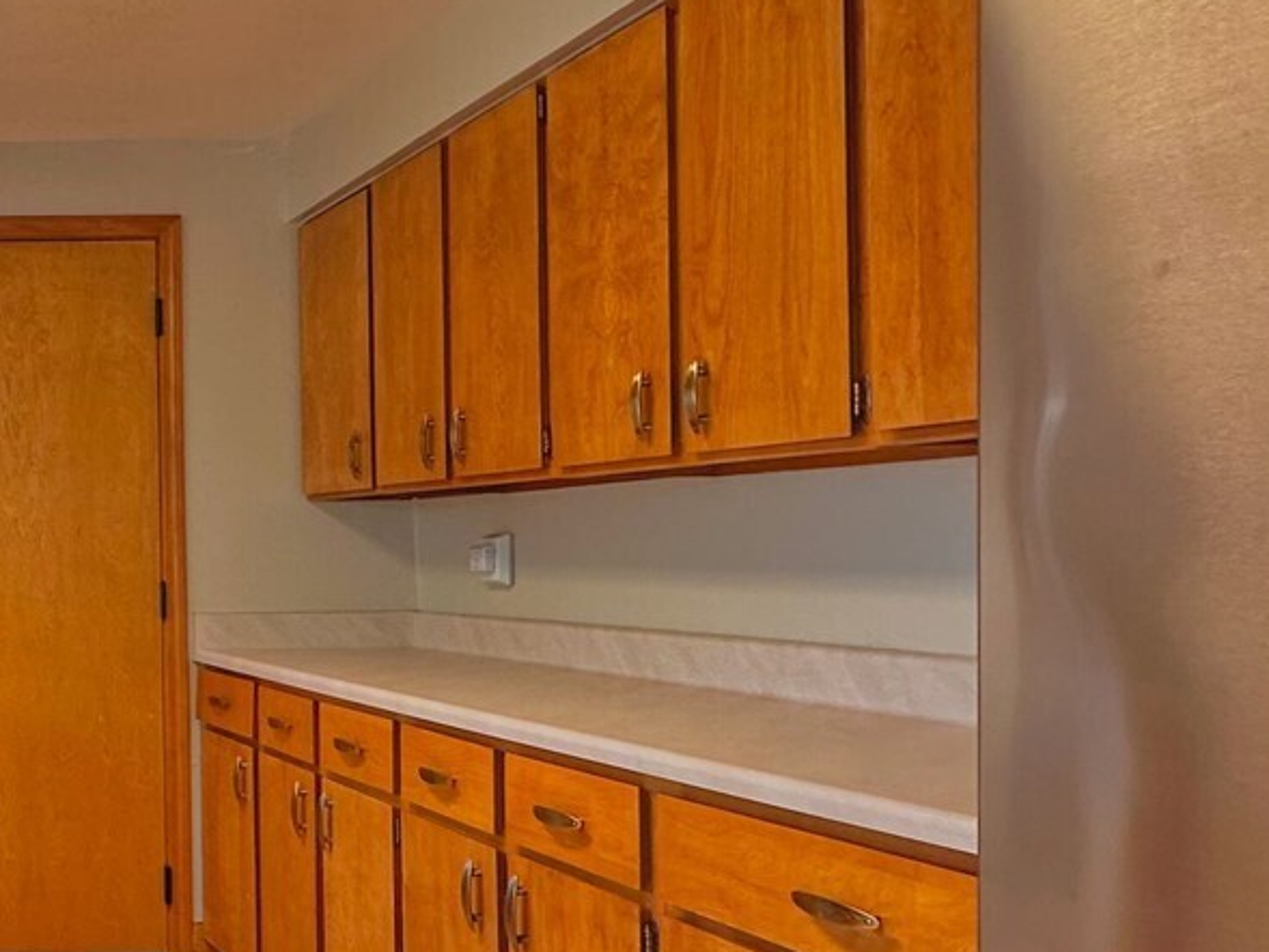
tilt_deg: +0.7
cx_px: -224
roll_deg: +0.3
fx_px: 1393
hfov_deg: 37.8
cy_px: 543
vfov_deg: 37.7
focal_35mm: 38
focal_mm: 2.2
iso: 200
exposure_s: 1/120
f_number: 2.2
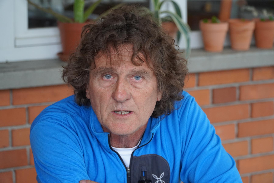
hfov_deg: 19.2
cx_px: 137
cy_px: 92
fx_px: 811
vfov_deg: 12.9
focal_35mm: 106
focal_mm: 71
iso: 1250
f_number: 4
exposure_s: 1/160
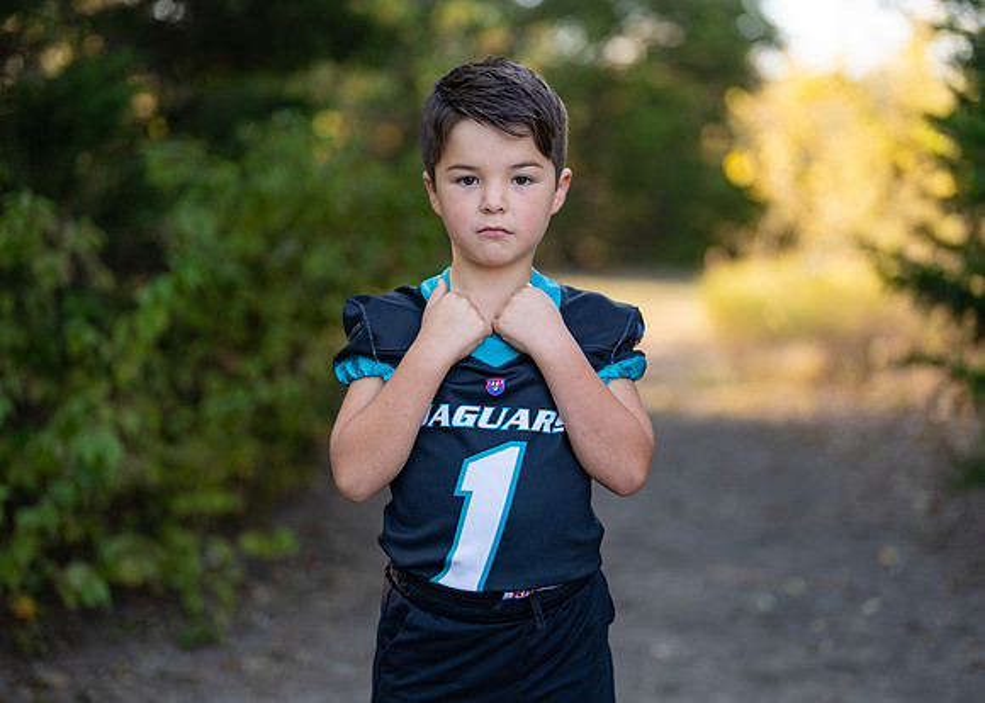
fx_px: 1614
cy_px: 343
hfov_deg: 33.9
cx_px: 505
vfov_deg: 24.6
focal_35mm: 58
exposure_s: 1/800
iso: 100
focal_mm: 50
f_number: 1.2
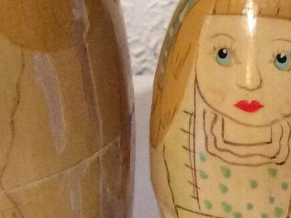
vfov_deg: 10.1
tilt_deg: -26.5
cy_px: 107
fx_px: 1234
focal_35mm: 147
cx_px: 337
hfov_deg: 13.1
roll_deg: +2.7
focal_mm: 3.3
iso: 250
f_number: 2.4
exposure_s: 1/20
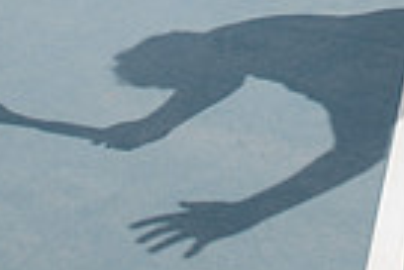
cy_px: -380
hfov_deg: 20.0
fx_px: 1112
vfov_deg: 11.5
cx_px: 401
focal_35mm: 99
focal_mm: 30
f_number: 7.1
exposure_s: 1/320
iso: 100
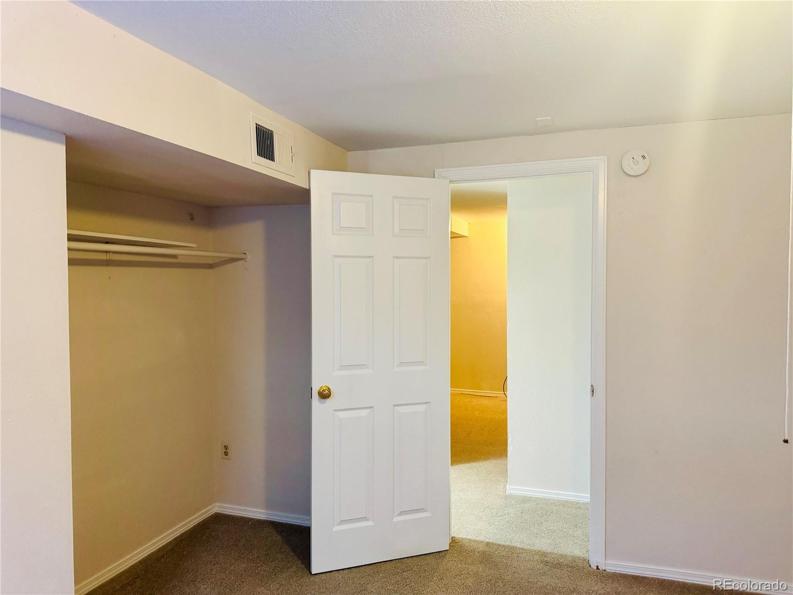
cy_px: 298
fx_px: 550
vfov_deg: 56.8
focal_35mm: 24
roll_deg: +0.0
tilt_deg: -2.7
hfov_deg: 71.6
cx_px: 396
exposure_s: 1/60
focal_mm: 6.76
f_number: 1.78
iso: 320
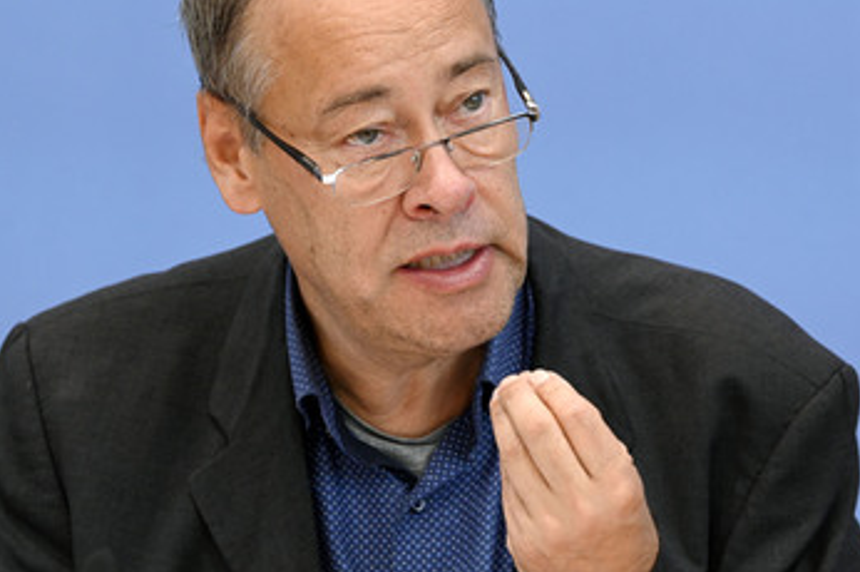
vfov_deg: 7.8
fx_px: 4200
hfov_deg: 11.7
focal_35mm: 176
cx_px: 473
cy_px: 231
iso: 3200
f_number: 5.6
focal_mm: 135
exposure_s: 1/500
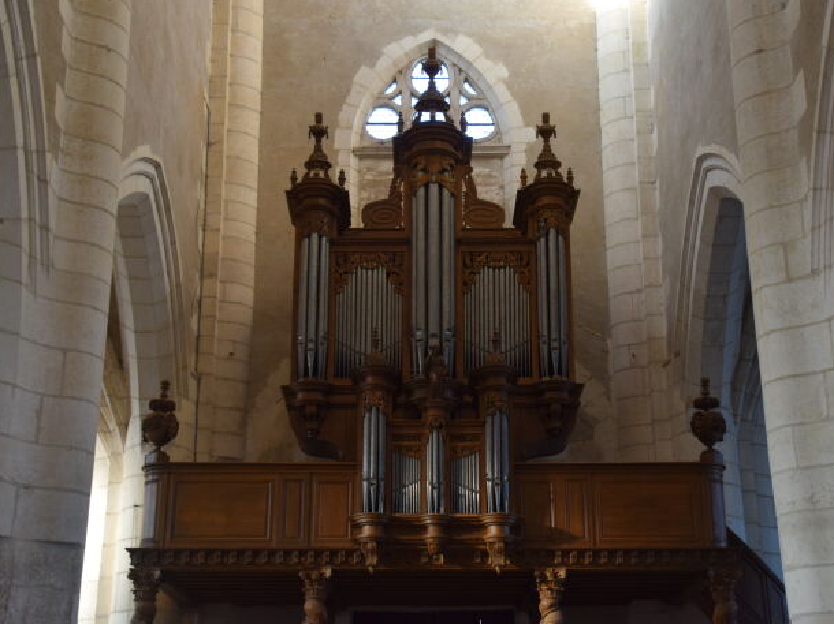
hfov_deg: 36.2
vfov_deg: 27.5
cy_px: 311
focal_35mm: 53
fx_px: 1276
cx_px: 436
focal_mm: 32
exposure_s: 1/60
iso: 640
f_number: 4.2
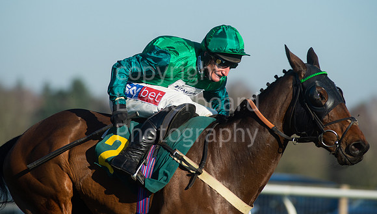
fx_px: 3783
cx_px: 190
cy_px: 63
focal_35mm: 378
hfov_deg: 5.7
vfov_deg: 3.2
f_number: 7.1
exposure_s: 1/4000
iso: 400
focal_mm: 300
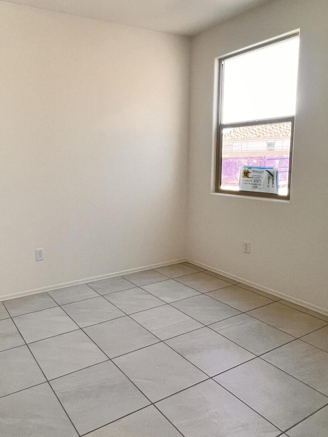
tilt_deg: -6.7
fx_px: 303
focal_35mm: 24
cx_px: 82
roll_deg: +1.4
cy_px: 199
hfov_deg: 54.2
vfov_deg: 71.4
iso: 125
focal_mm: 1.57
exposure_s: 1/120
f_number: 1.8
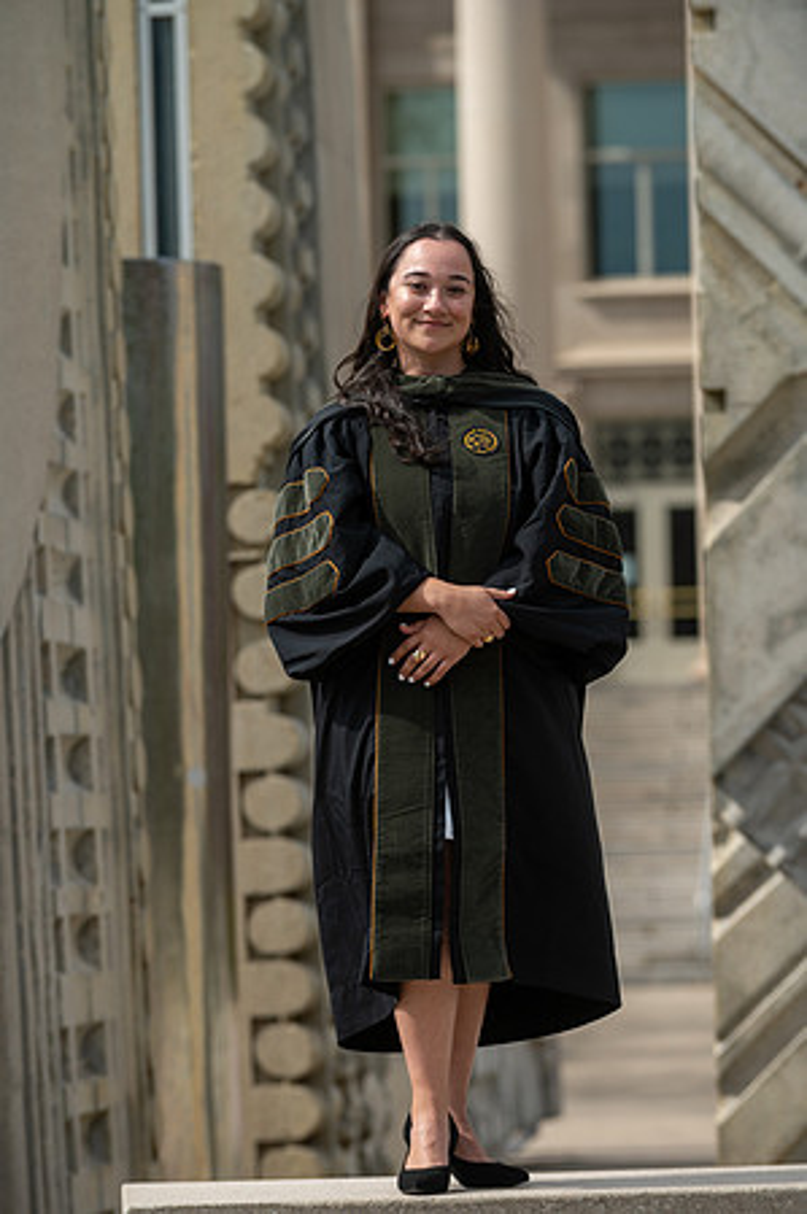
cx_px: 404
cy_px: 607
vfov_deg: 10.3
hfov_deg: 6.9
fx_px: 6740
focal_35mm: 200
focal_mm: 200
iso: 125
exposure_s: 1/800
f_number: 4.5
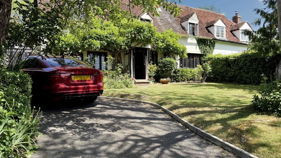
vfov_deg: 42.7
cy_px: 62
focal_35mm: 27
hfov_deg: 69.9
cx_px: 140
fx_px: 201
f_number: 1.78
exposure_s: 1/2299
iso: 80
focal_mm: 6.76
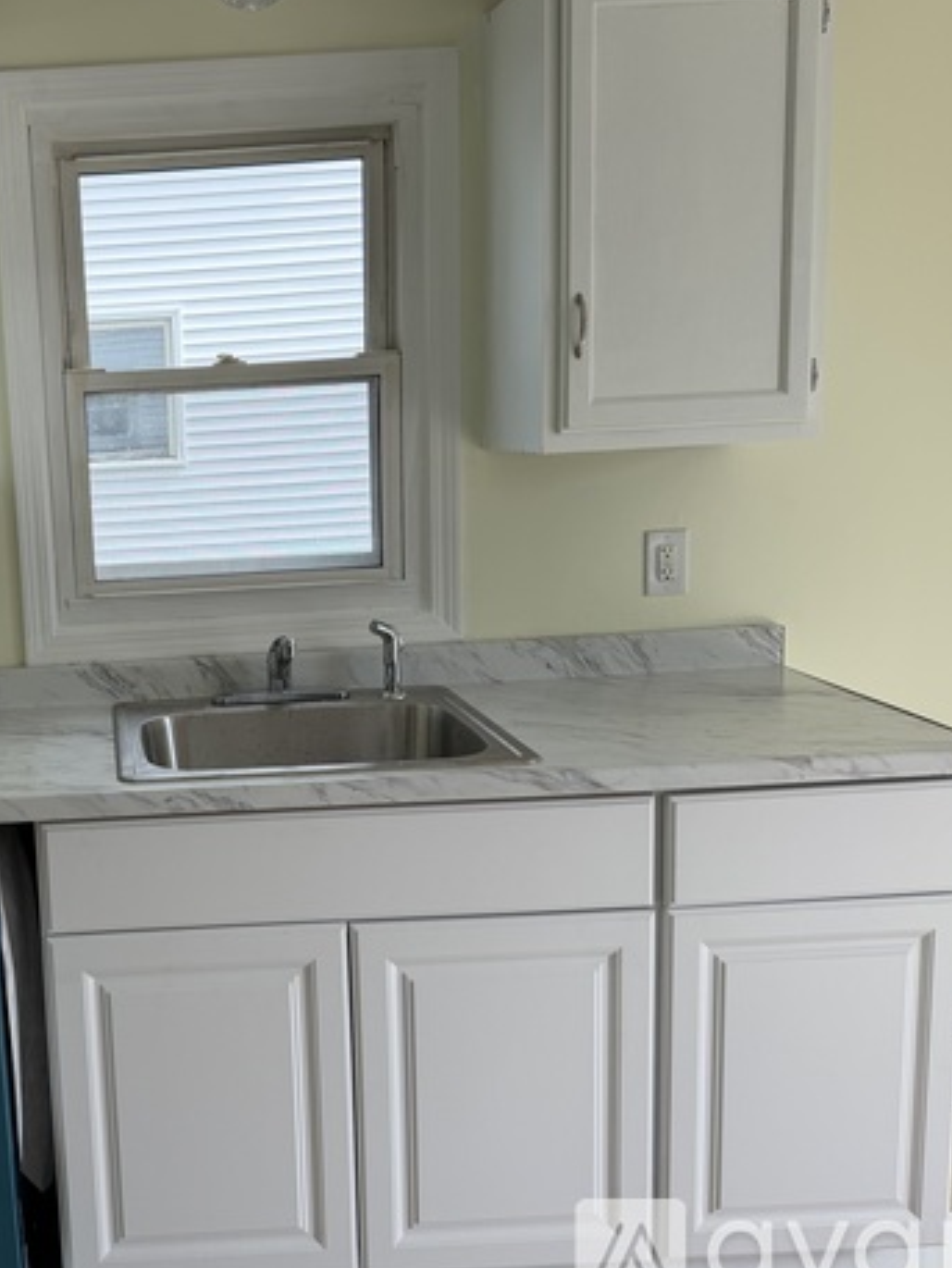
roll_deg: +3.7
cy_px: 616
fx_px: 1283
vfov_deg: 52.6
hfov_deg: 38.0
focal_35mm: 35
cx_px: 99
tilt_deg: -8.4
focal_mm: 6.76
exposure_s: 1/1075
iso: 100
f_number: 1.78
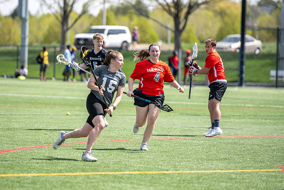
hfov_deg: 9.1
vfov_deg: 6.1
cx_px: 131
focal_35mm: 226
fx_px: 1781
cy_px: 90
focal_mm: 200
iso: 100
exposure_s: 1/2000
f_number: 2.8
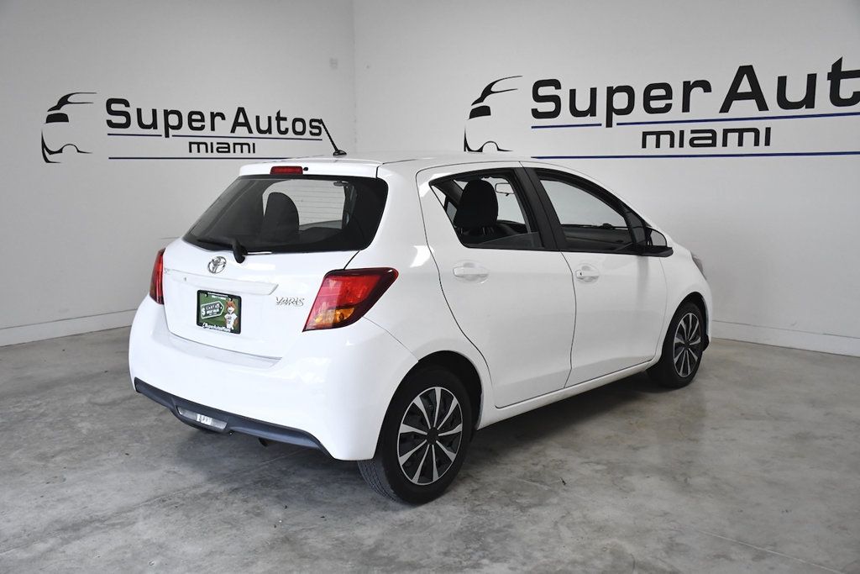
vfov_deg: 38.9
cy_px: 287
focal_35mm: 34
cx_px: 430
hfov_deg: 55.8
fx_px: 812
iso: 2500
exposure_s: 1/3200
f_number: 3.8
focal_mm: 23
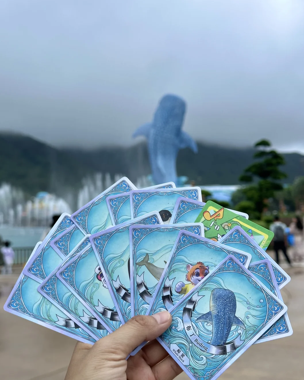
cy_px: 201
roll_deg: +1.5
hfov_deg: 29.7
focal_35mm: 51
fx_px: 574
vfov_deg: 36.6
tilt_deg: +2.1
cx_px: 151
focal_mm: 6.86
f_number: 1.78
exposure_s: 1/1305
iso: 64
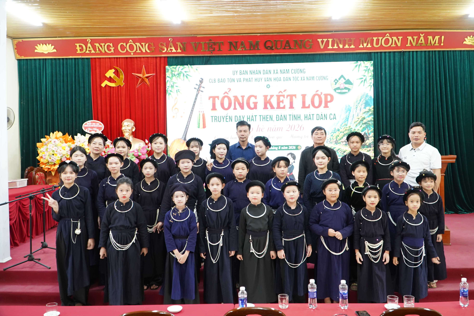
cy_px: 158
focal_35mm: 31
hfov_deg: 60.3
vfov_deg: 42.3
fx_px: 408
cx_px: 237
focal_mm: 21
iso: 1000
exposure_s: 1/20
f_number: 4
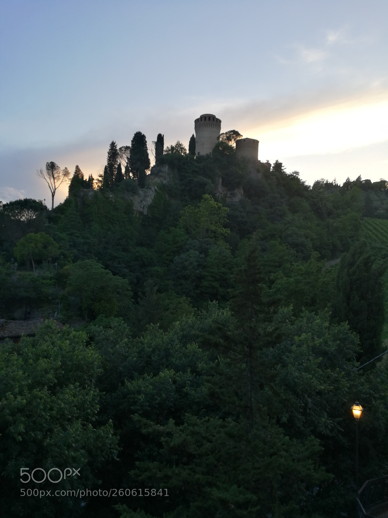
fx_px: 404
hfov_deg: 51.4
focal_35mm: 27
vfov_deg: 65.3
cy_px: 259
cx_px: 194
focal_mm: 3.95
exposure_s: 1/100
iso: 64
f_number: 2.2
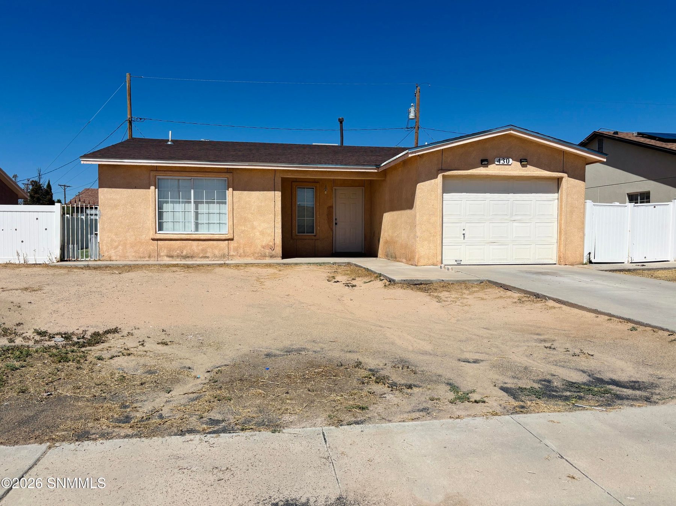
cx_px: 338
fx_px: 508
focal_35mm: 26
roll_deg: -0.2
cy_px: 253
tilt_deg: -4.7
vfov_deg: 53.0
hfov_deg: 67.3
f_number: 1.6
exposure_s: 1/7692
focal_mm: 5.96
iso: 50
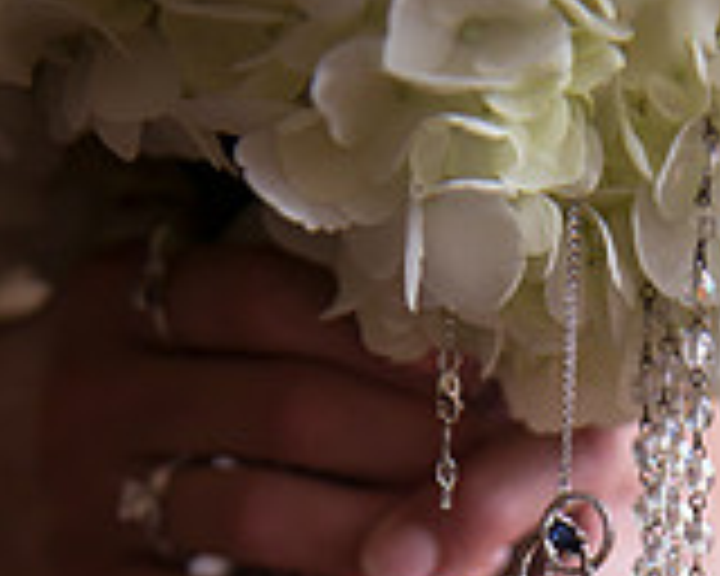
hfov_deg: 16.0
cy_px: 860
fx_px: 2536
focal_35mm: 119
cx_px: 598
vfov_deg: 12.3
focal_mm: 45
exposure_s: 1/500
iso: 800
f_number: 2.8
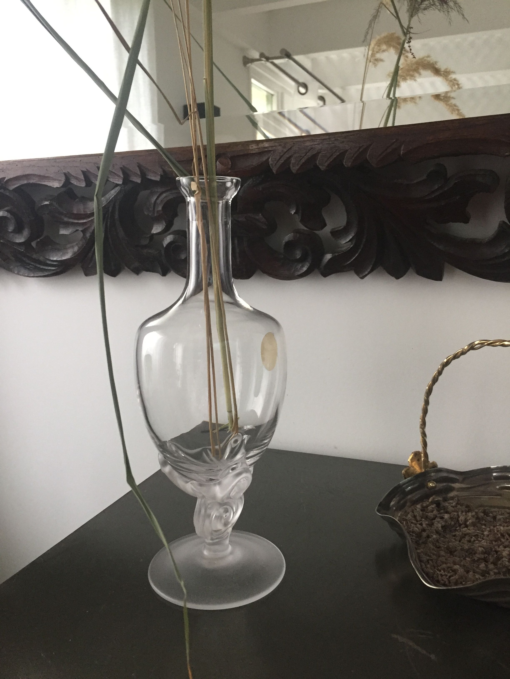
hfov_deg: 48.2
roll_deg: +2.2
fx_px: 570
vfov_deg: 61.7
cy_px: 340
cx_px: 255
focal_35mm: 29
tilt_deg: -9.1
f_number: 2.2
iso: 200
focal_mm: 4.15
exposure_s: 1/33
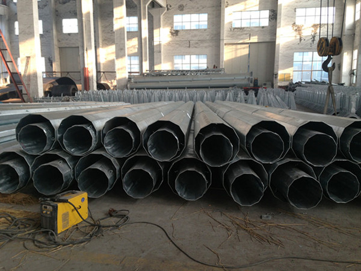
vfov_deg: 42.9
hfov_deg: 55.4
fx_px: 344
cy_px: 136
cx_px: 180
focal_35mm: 33
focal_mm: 4.13
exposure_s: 1/60
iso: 64
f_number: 2.4
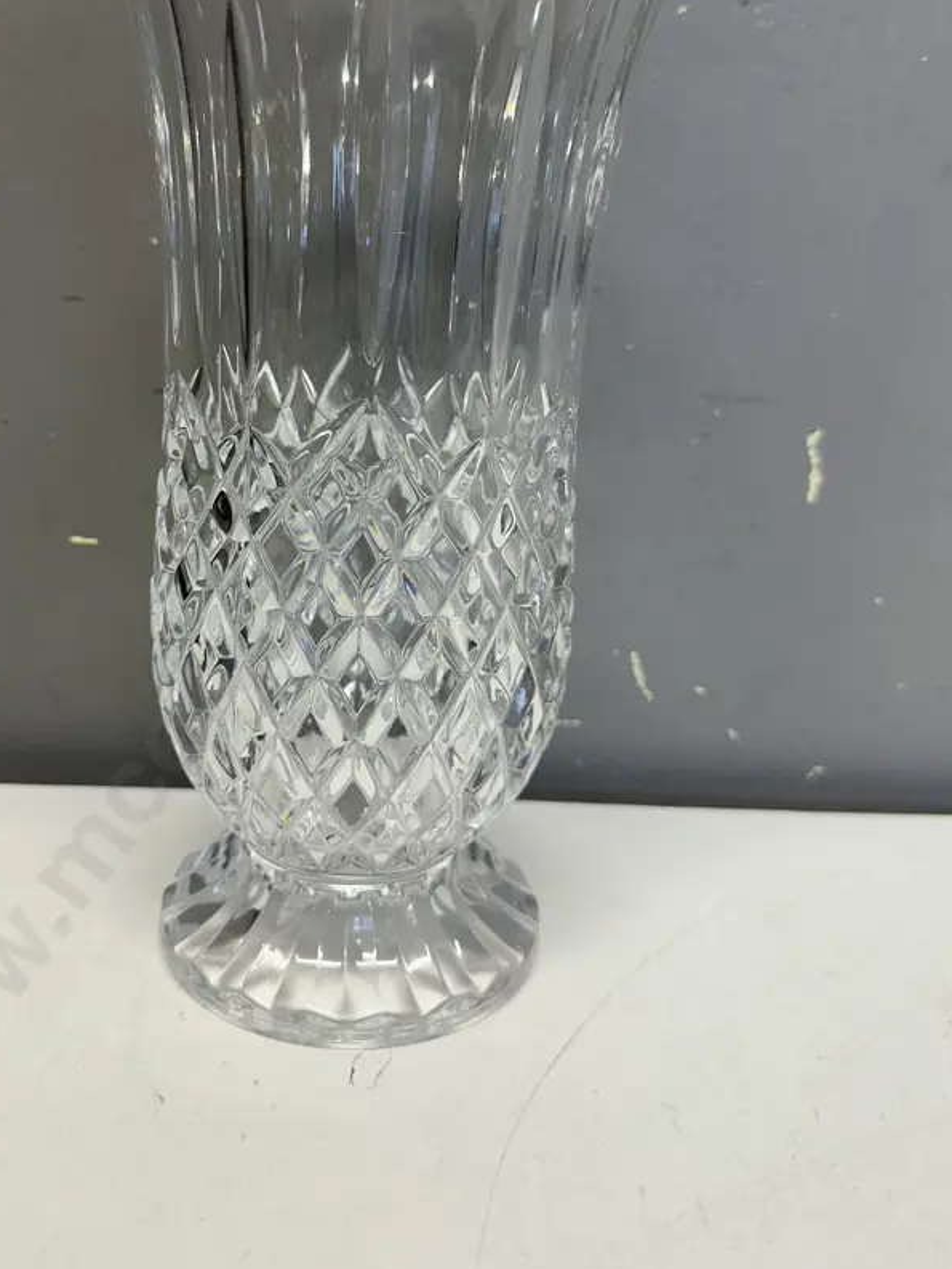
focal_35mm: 31
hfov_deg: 45.1
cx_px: 366
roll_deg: -2.3
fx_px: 1136
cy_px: 485
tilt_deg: -12.1
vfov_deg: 57.7
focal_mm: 6.86
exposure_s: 1/100
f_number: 1.78
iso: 100
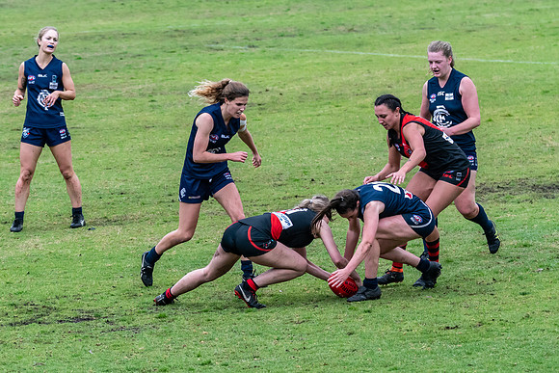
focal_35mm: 383
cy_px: 191
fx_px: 5943
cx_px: 273
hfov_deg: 5.4
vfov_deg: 3.6
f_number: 7.1
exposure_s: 1/2500
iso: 1250
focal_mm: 190
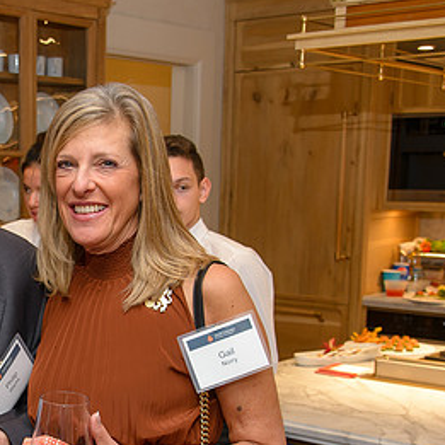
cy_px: 347
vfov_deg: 25.0
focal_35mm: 68
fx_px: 989
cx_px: 8
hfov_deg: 24.3
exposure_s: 1/30
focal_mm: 30
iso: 800
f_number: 5.6
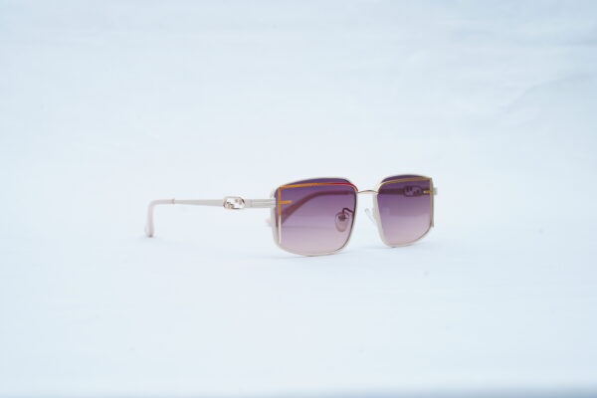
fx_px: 829
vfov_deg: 27.0
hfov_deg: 39.6
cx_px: 298
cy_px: 199
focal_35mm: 50
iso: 200
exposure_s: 1/160
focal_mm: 50
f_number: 9
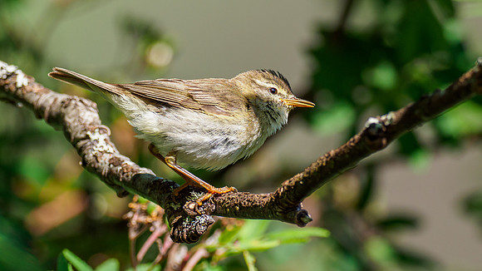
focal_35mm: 969
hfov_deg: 2.2
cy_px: 103
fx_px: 12378
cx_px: 168
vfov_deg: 1.3
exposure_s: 1/640
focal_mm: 300
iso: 250
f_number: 4
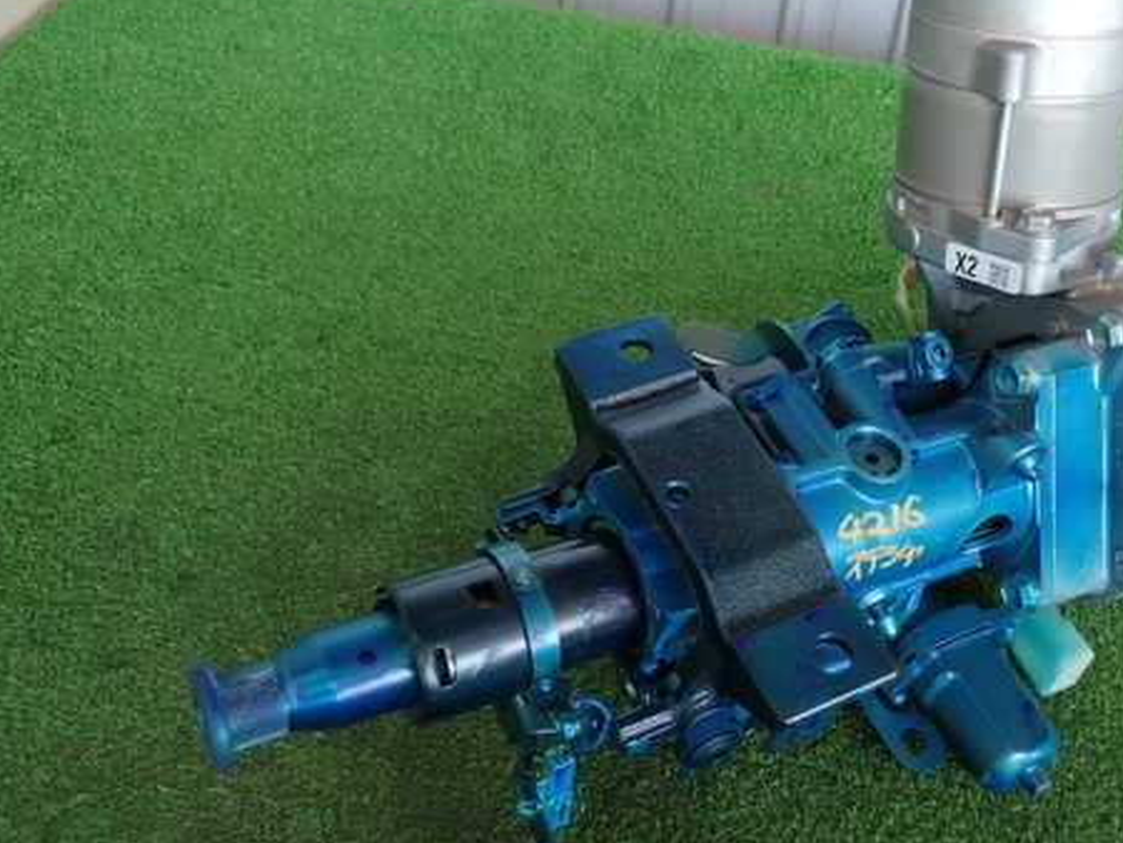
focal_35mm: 40
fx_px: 1298
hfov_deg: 46.2
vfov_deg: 36.0
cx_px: 726
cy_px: 412
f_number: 2.3
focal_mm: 5.4
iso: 200
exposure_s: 1/60
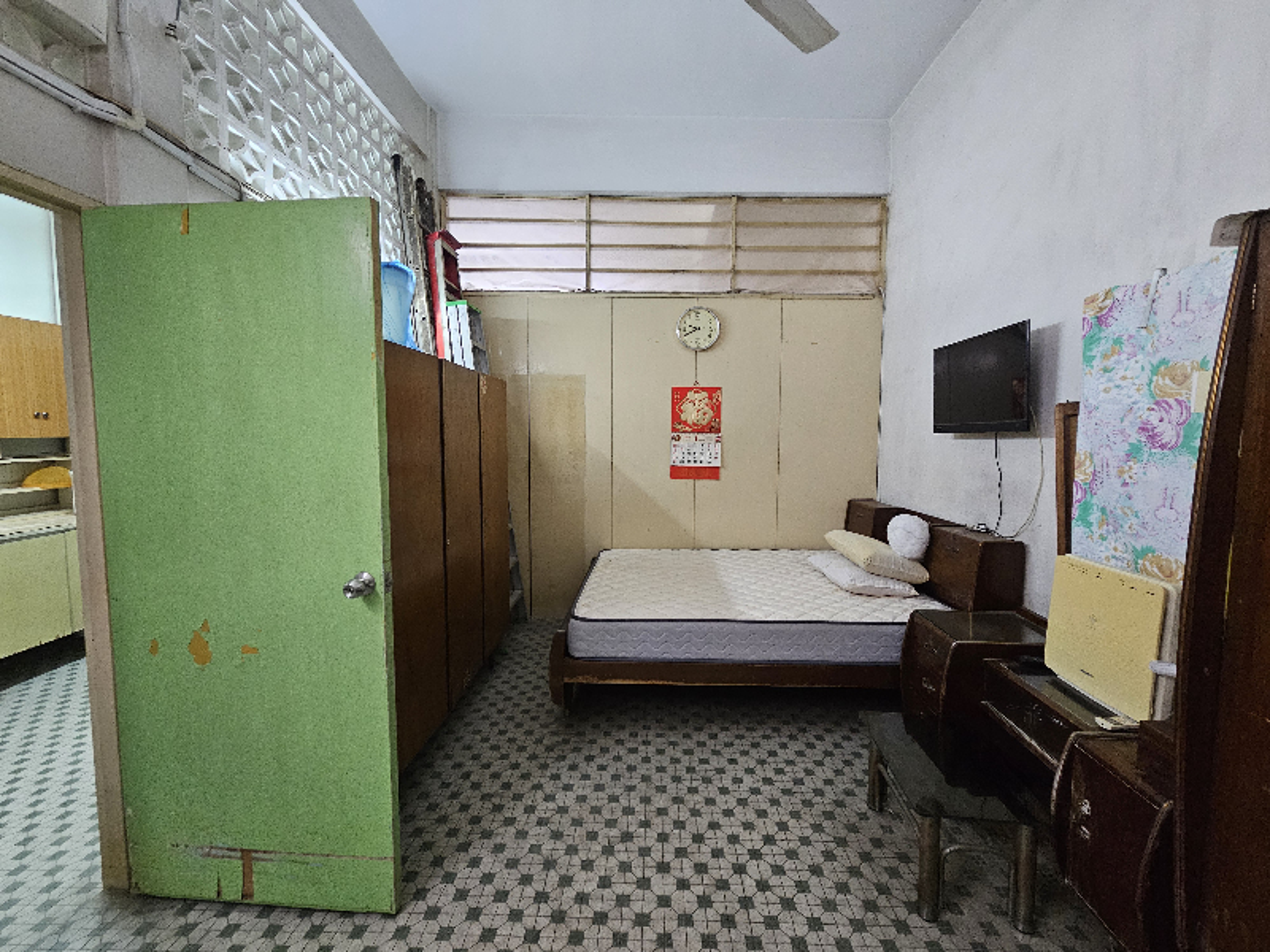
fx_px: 477
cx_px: 635
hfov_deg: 106.2
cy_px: 476
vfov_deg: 89.9
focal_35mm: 13
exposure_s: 1/33.3
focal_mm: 2.2
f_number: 2.2
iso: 500
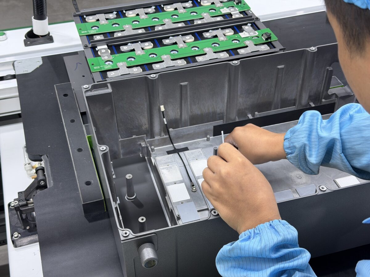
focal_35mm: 48
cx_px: 185
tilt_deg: -40.4
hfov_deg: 39.7
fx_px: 513
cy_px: 138
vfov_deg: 30.3
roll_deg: +0.5
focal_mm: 6.76
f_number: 1.78
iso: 100
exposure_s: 1/60
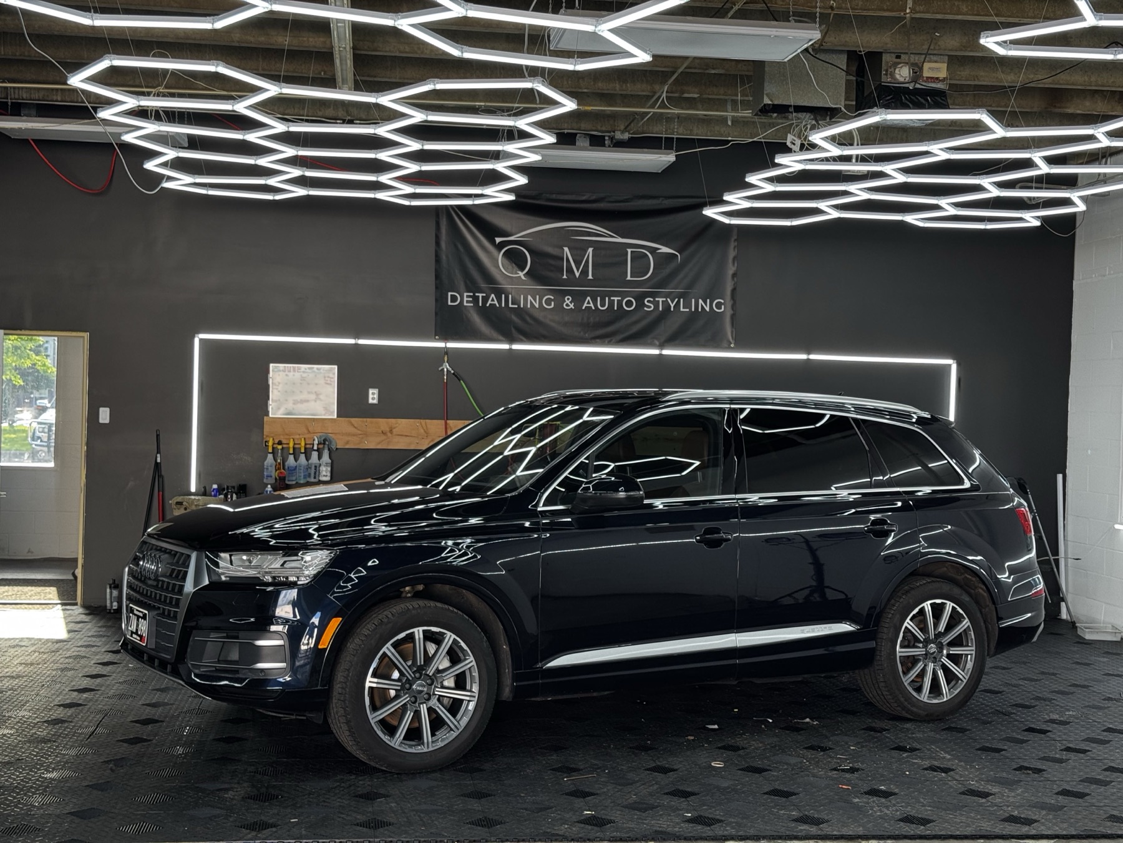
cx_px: 562
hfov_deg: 39.7
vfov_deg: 30.3
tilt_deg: -1.2
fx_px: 1557
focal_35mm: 48
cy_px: 422
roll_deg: -1.1
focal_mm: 6.76
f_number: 1.78
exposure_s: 1/143
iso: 80
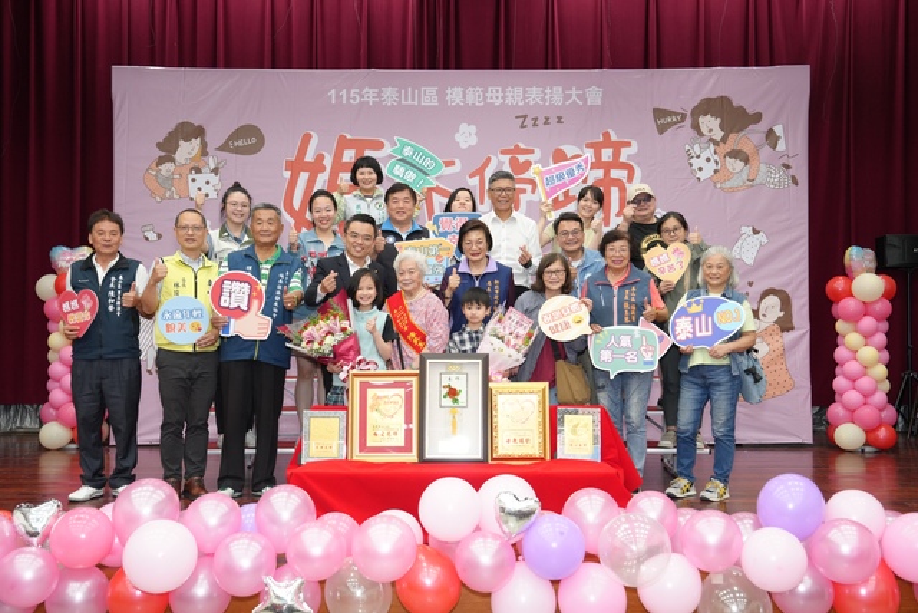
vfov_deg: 34.2
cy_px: 306
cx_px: 459
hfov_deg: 49.5
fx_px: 995
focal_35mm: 39
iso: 2000
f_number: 5
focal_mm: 39
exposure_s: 1/200
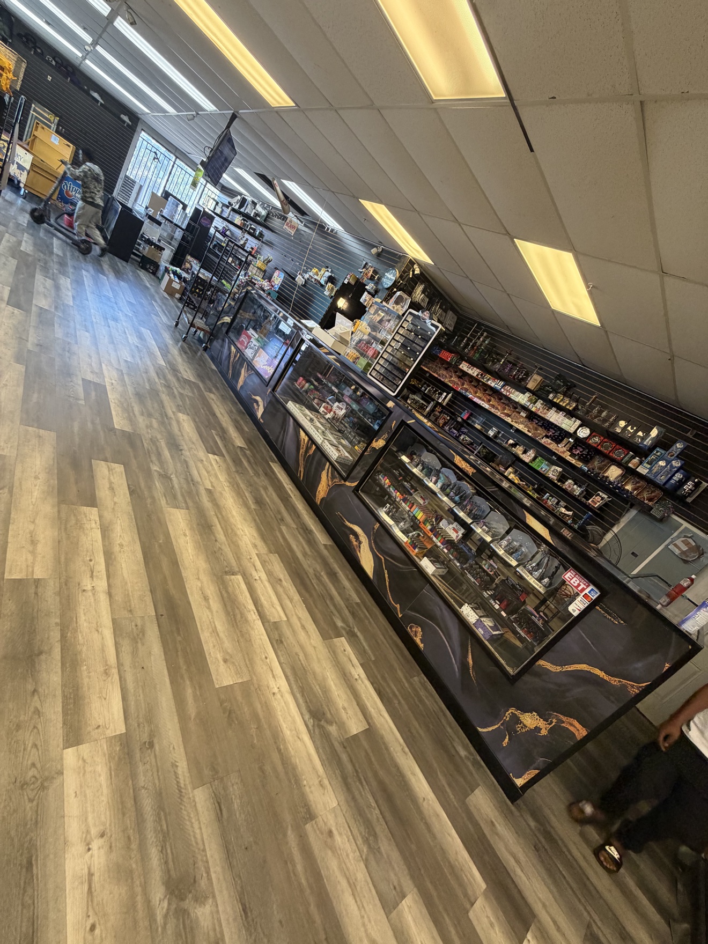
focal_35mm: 14
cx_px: 354
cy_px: 472
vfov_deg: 102.1
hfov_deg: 85.7
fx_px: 382
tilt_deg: -16.7
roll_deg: -32.8
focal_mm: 2.22
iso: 250
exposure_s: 1/60
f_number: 2.2
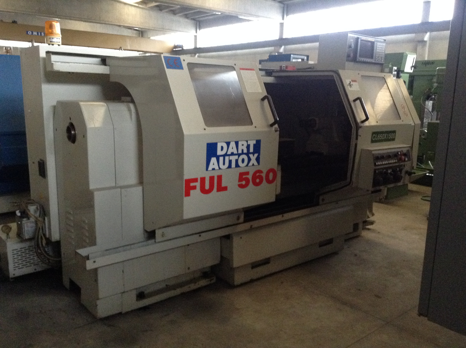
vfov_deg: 42.8
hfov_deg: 55.4
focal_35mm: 33
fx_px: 444
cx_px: 233
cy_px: 174
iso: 320
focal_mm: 3.3
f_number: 2.4
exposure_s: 1/15
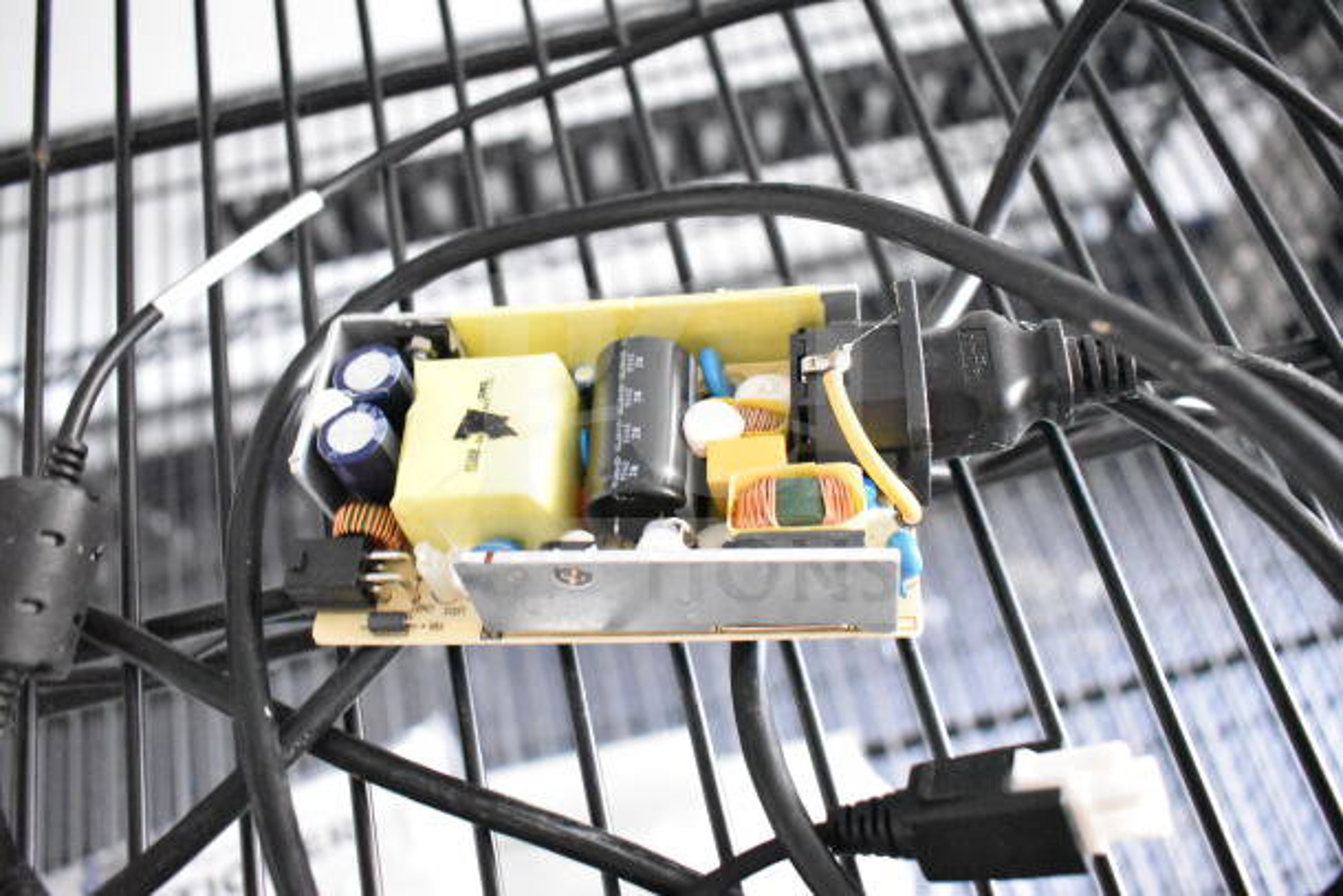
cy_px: 448
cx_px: 672
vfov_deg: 43.6
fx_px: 1119
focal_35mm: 30
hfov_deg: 61.9
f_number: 3.8
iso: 12800
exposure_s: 1/30
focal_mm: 20
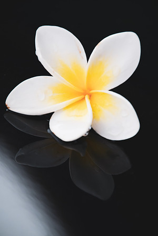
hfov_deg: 2.3
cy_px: 118
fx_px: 3950
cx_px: 79
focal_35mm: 600
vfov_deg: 3.4
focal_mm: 400
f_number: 6.3
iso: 800
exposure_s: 1/160
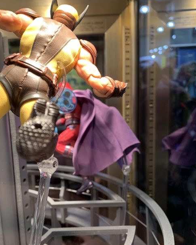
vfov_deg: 46.7
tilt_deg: -12.3
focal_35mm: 39
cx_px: 63
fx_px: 283
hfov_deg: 37.7
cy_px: 139
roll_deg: +3.9
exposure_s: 1/60
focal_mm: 4.25
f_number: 1.8
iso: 64
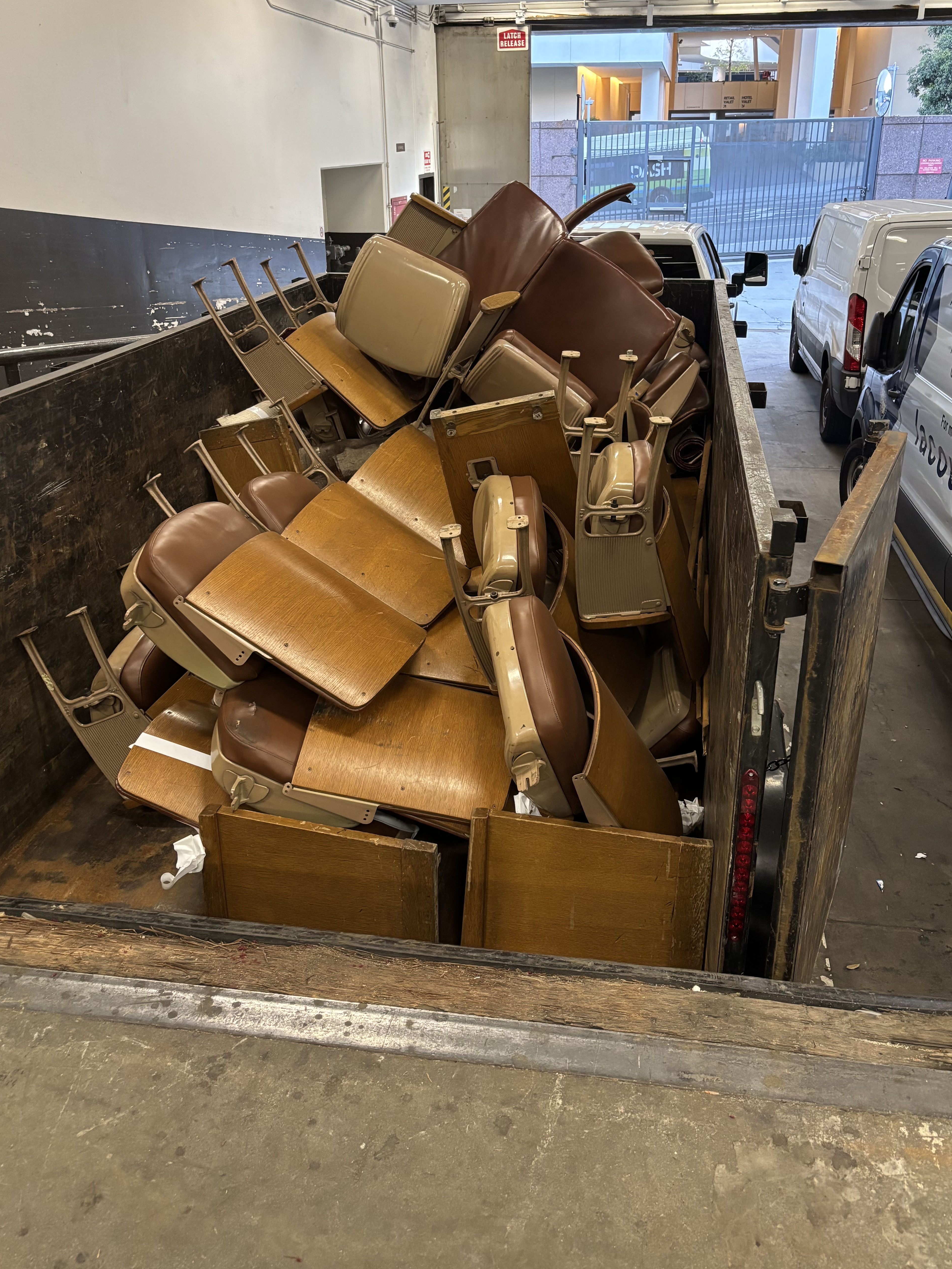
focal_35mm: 29
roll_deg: -0.3
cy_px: 565
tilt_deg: -21.9
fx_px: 1063
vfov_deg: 61.5
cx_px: 505
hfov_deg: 48.2
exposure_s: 1/60
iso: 400
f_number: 1.6
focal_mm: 5.96
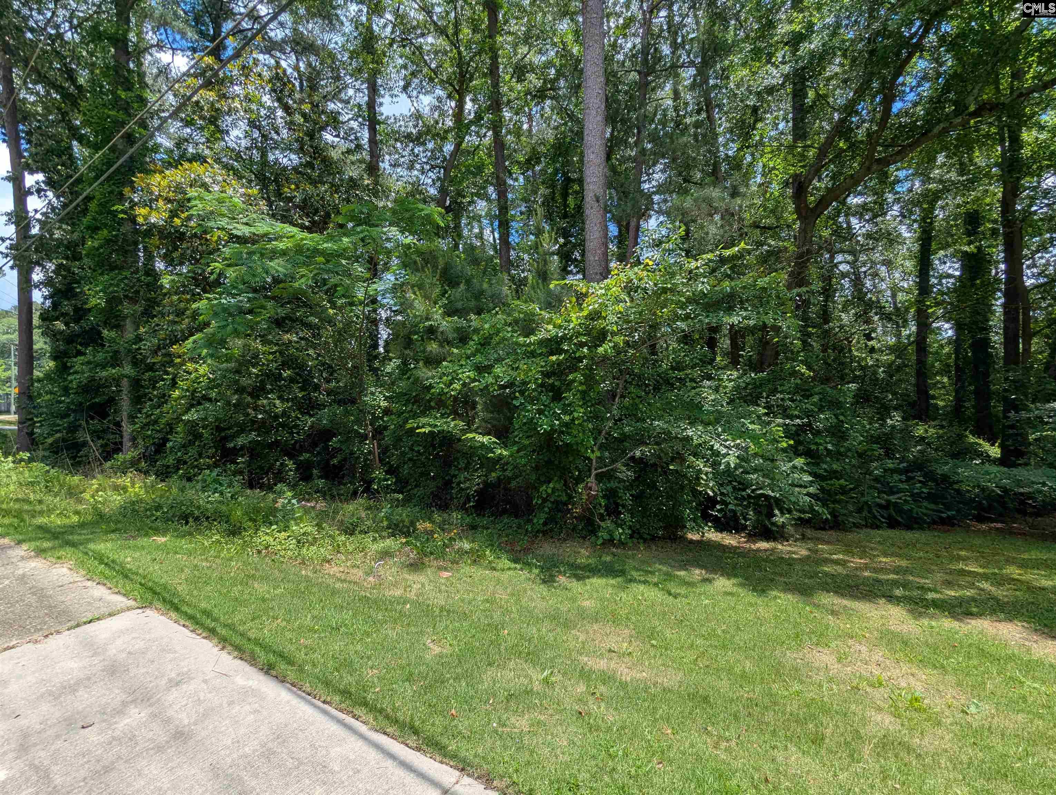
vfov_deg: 78.2
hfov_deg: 94.4
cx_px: 528
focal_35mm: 16
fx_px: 489
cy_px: 398
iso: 45
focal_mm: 2.35
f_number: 2.2
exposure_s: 1/921
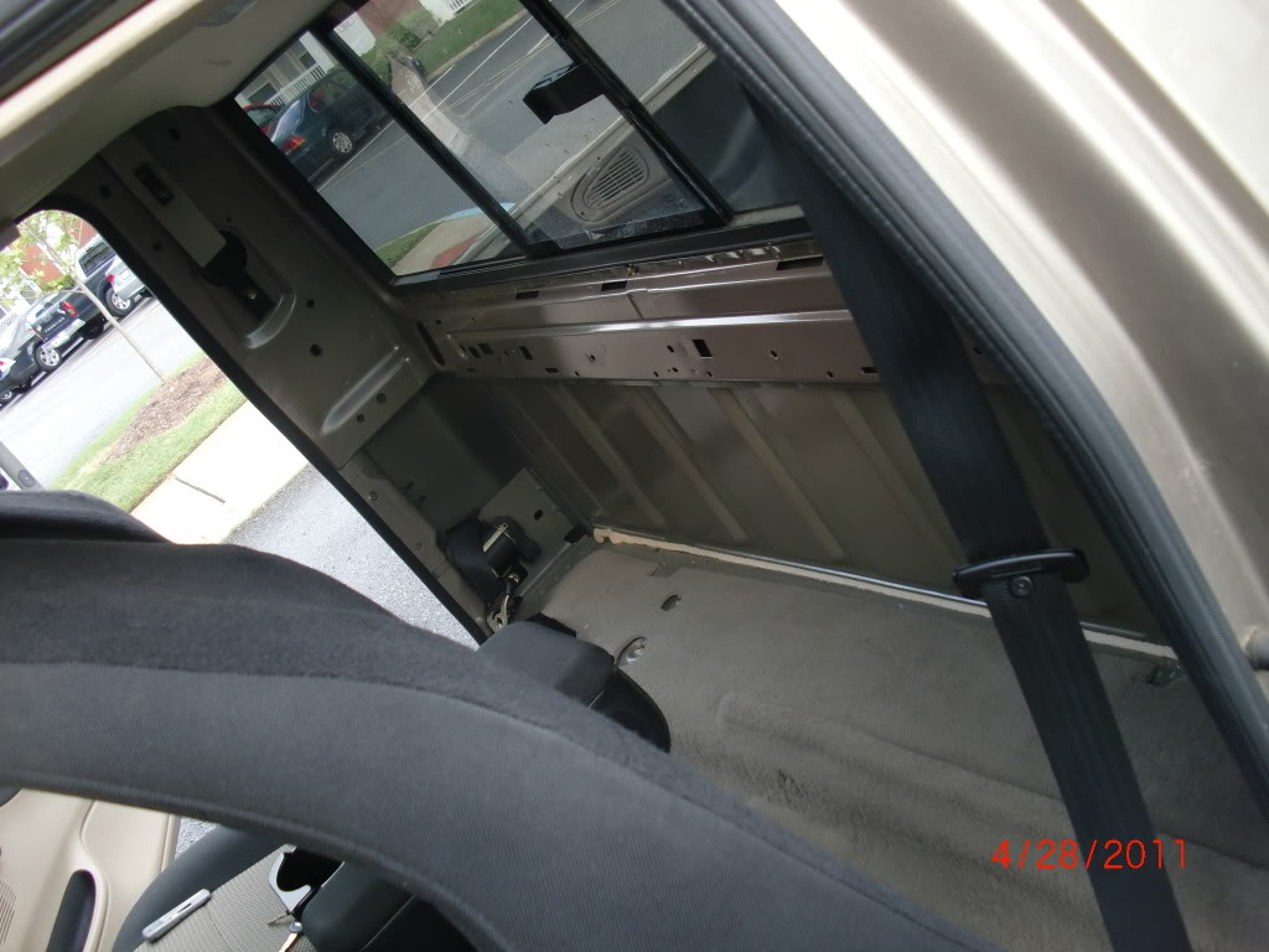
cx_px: 634
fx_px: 1320
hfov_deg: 51.4
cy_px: 476
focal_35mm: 36
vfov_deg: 39.7
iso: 80
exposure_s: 1/60
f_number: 2.8
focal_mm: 6.3
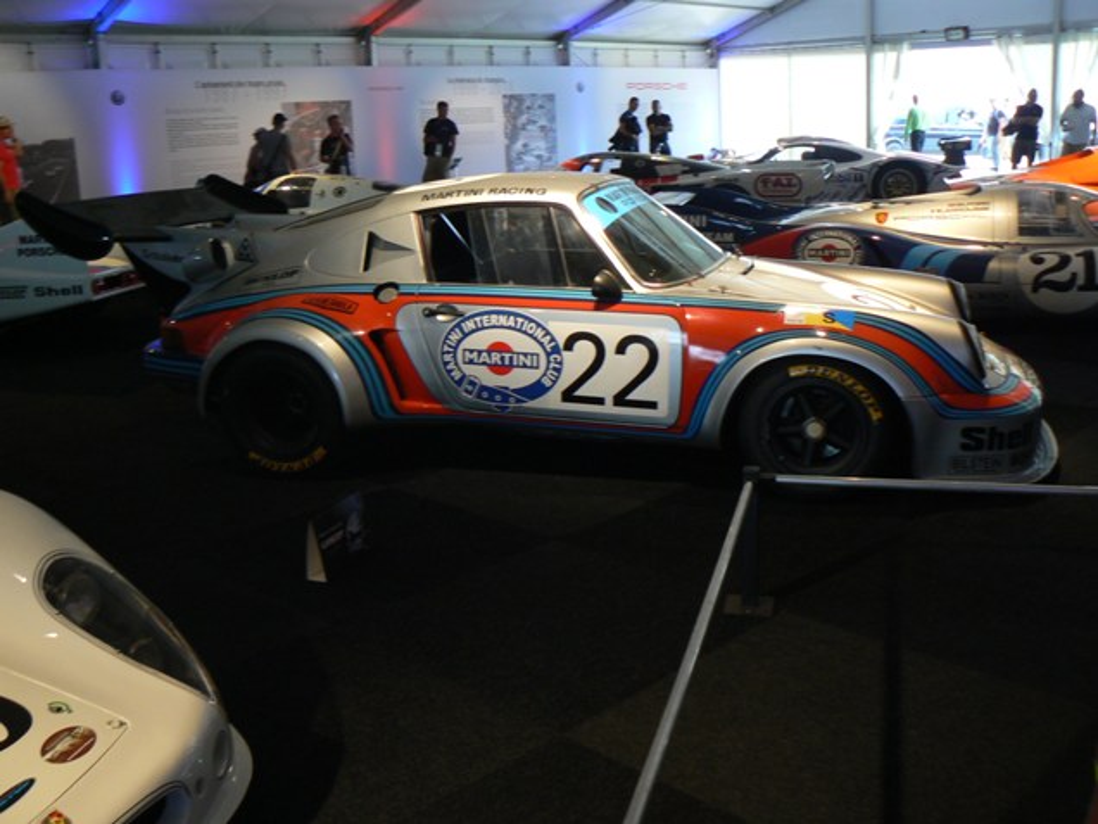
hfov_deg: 51.4
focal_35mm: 36
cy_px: 412
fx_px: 1142
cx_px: 549
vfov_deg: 39.7
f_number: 2.8
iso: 100
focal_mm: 6
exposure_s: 1/40
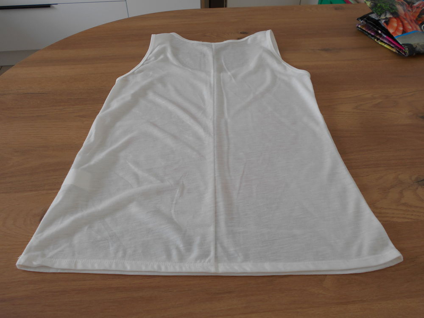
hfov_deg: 60.0
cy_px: 159
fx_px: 367
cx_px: 212
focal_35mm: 30
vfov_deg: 46.8
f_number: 3.4
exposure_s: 1/40
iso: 80
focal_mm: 5.1
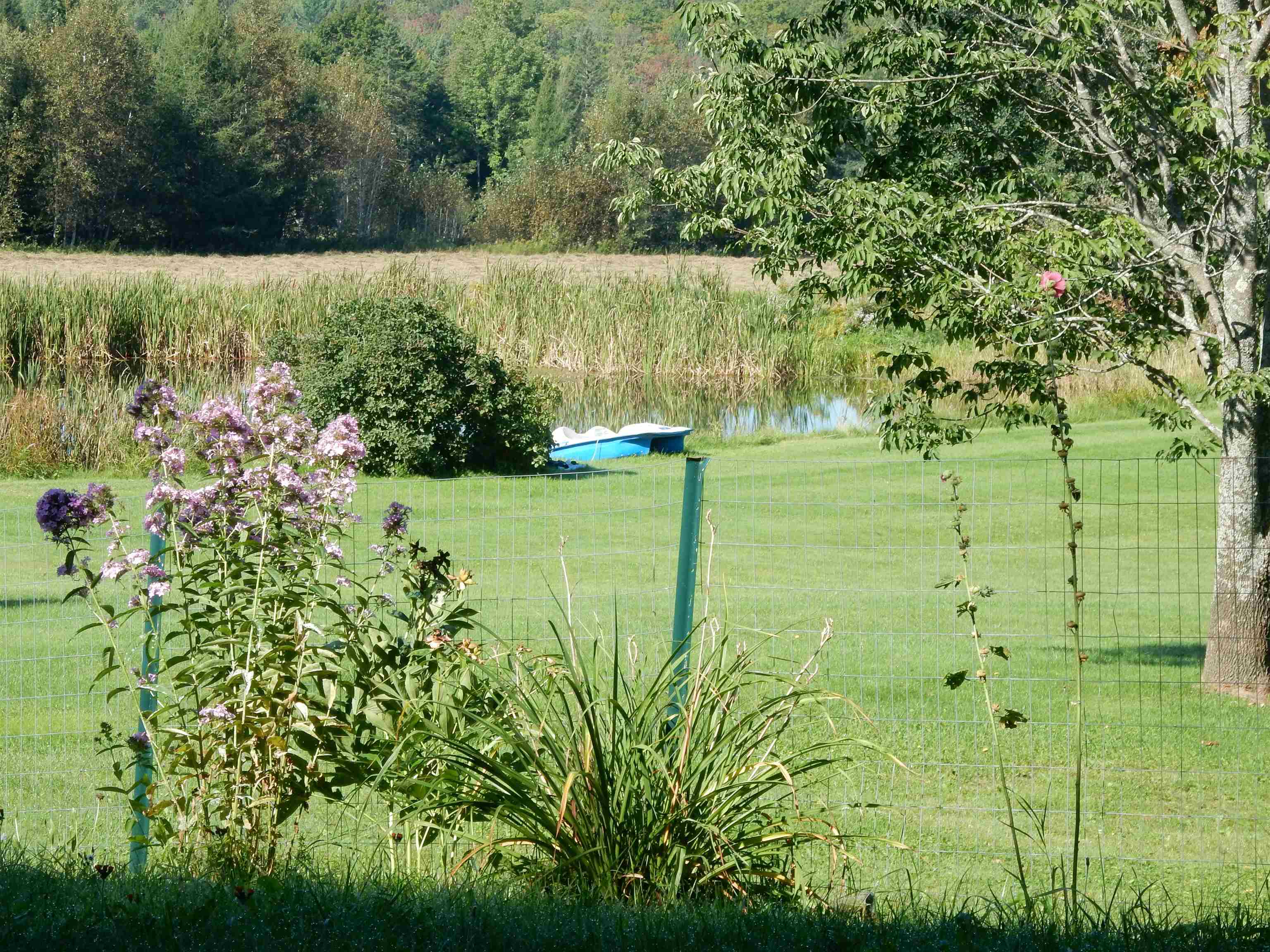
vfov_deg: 9.1
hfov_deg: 12.0
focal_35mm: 164
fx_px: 6017
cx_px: 635
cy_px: 476
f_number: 6
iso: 125
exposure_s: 1/200
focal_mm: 29.2
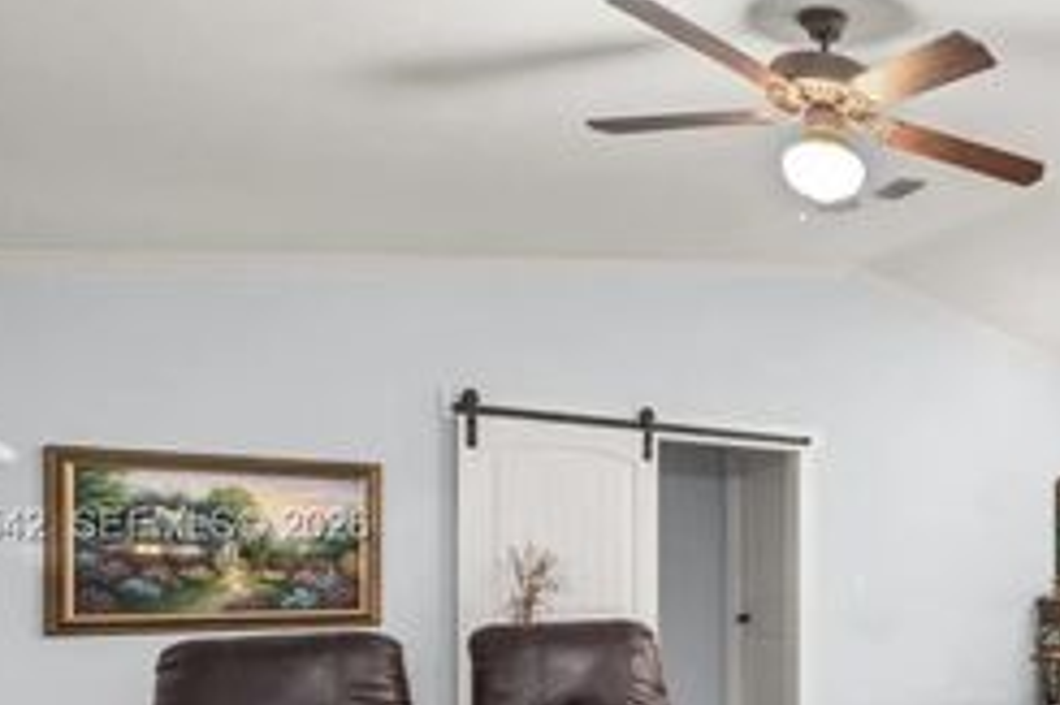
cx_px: 1216
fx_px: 1000
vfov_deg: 37.9
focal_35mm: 34
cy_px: 528
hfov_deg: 41.7
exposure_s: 1.6
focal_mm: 13
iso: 400
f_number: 11
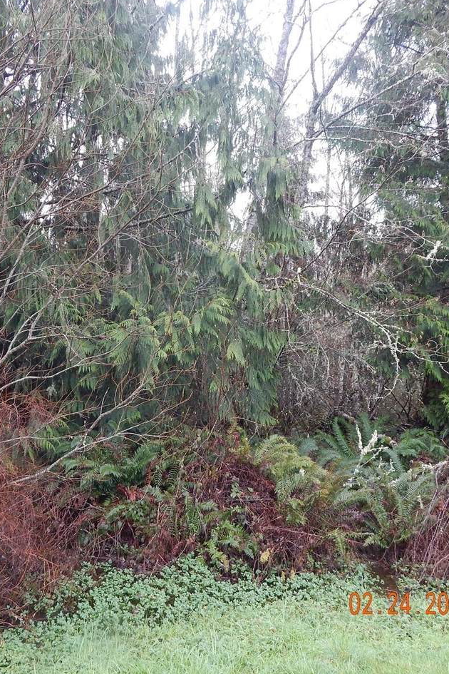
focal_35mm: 31
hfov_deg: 42.1
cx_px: 173
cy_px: 332
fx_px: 580
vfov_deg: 60.3
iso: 125
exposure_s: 1/80
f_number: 3
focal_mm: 4
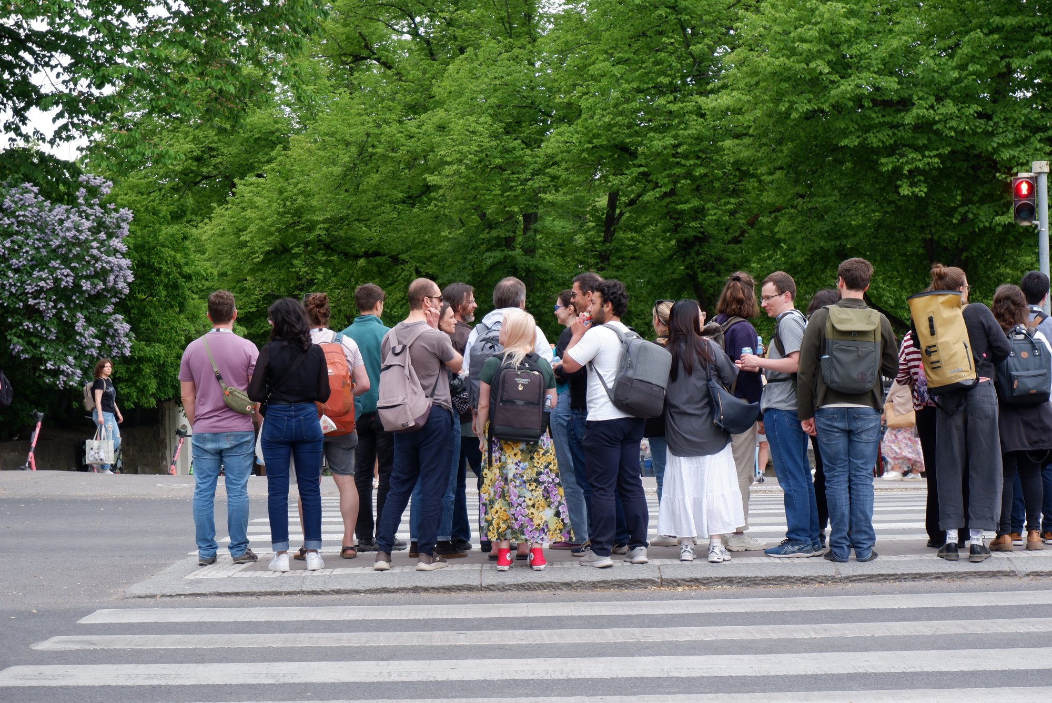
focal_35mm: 66
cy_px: 352
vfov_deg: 20.6
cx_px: 526
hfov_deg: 30.5
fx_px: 1930
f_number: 5.6
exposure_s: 1/100
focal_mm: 44.5
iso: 320
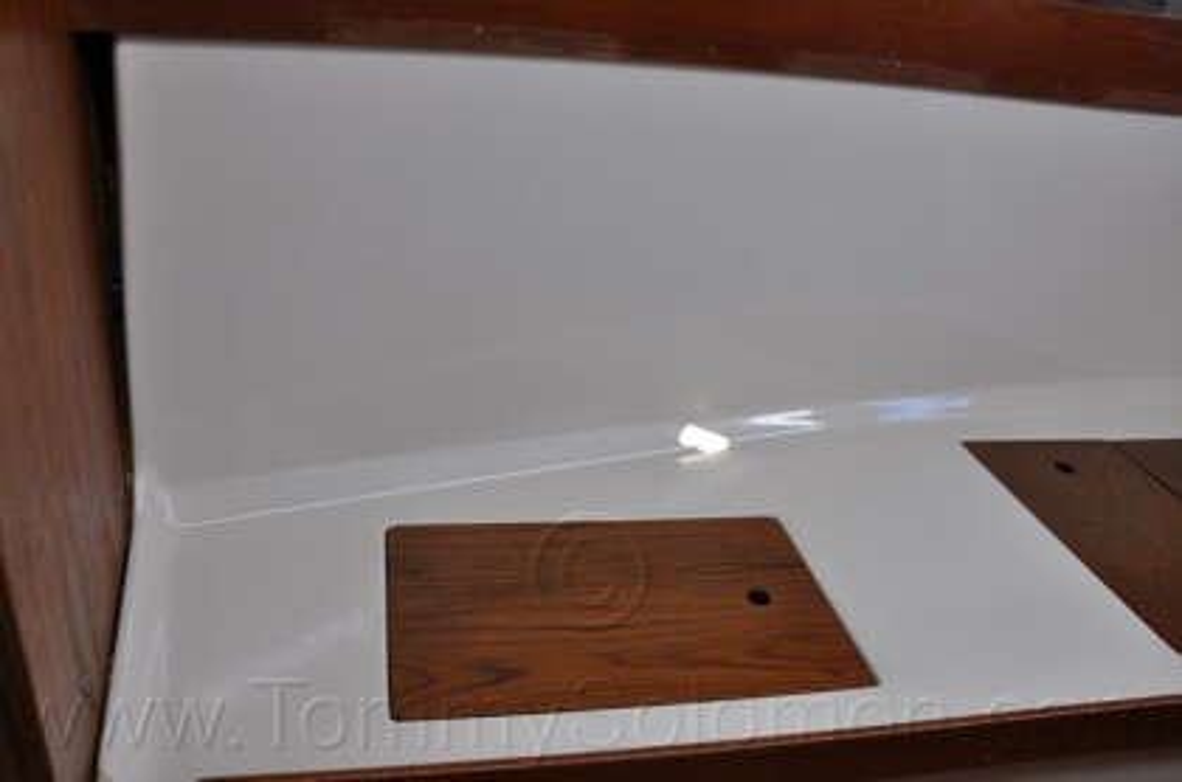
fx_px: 884
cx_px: 591
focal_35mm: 27
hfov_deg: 67.5
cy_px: 391
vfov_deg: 47.7
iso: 200
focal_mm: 18
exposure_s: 1/50
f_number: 7.1
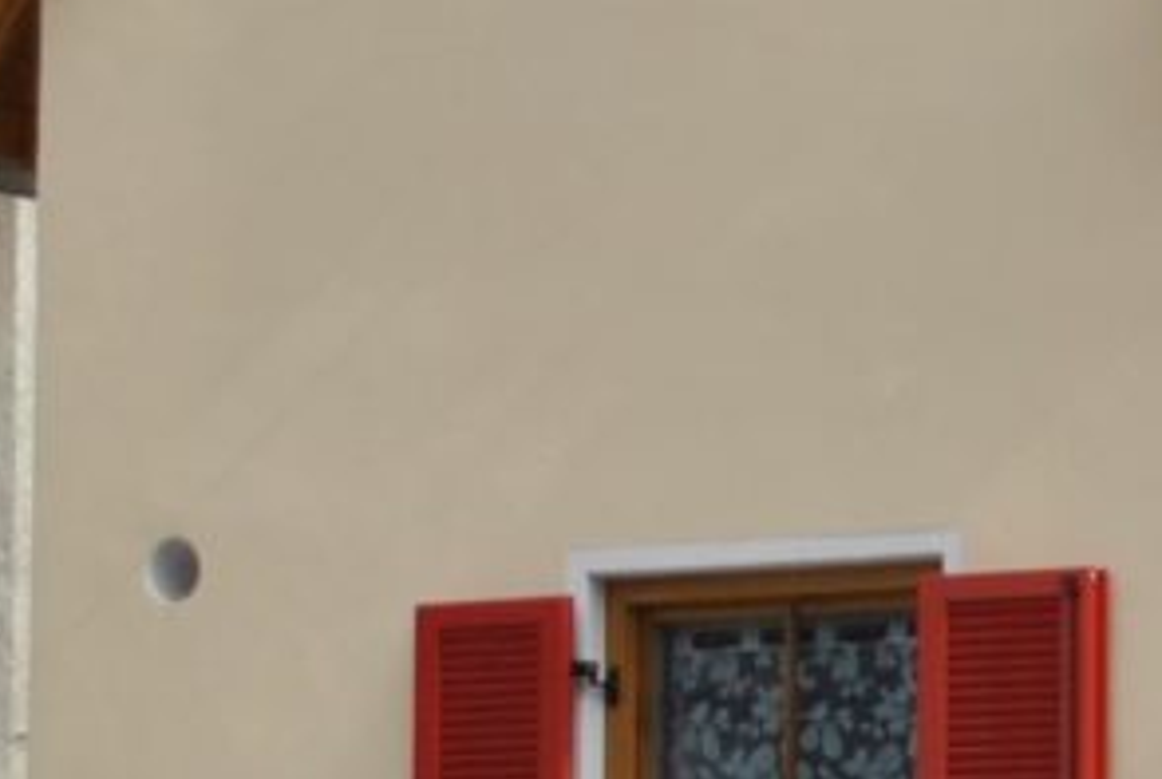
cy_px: 556
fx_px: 8793
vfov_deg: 5.1
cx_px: 1454
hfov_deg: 7.5
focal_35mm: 272
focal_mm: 26
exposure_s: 1/1000
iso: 100
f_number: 4.2
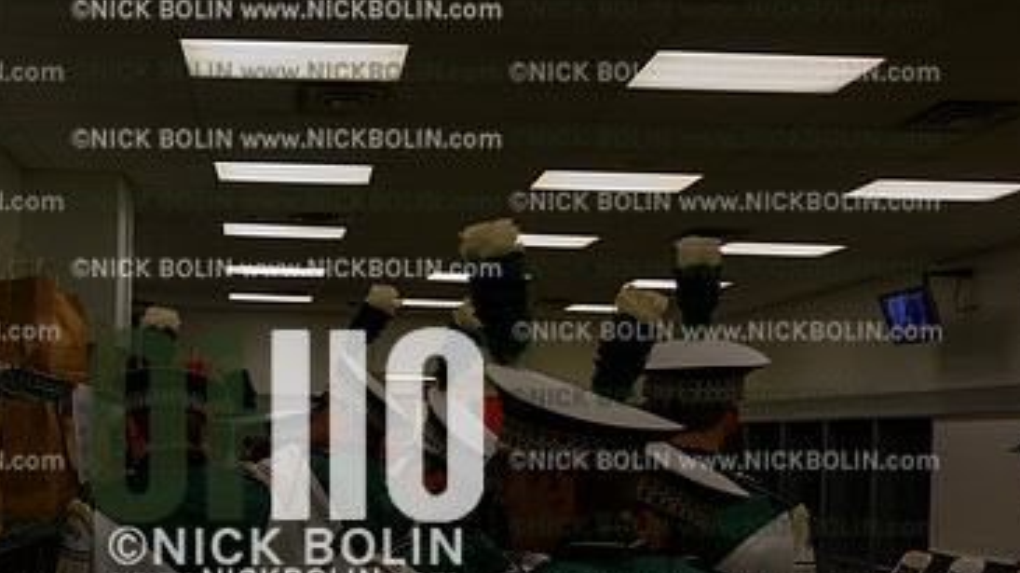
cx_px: 285
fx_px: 1081
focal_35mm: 40
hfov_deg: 49.0
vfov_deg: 29.0
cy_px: 463
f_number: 8
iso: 800
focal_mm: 24
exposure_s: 1/60
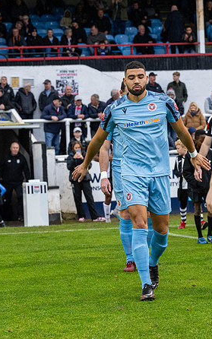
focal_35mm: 133
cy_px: 210
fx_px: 1229
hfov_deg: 9.9
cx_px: 141
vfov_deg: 15.7
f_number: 4
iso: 2000
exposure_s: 1/400
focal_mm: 70
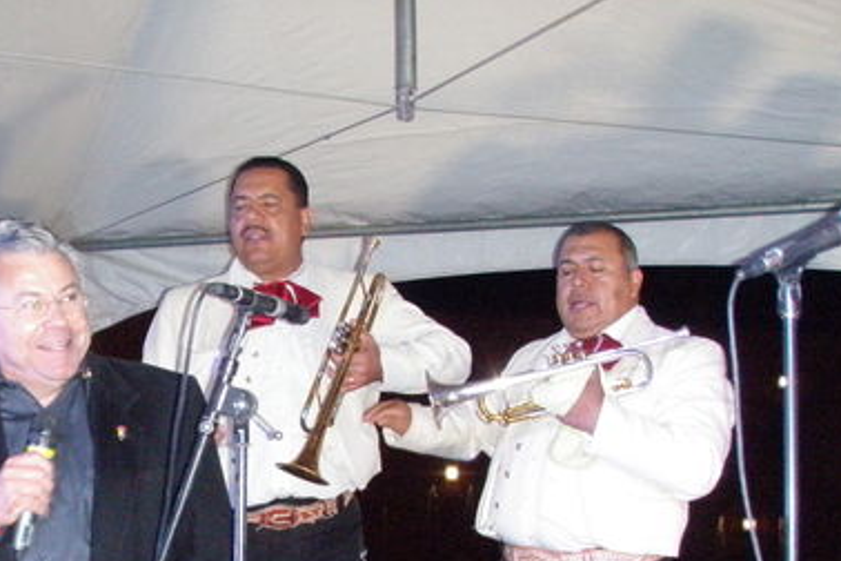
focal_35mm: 67
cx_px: 158
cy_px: 496
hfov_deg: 29.3
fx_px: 1565
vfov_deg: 19.9
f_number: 3.5
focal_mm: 6.7
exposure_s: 1/30
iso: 800
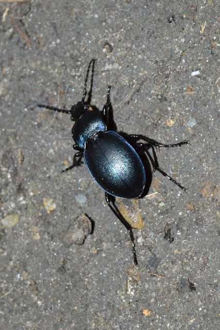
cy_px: 165
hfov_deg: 16.5
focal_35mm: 82
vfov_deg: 24.6
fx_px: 757
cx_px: 110
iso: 2500
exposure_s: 1/60
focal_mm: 55
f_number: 5.6
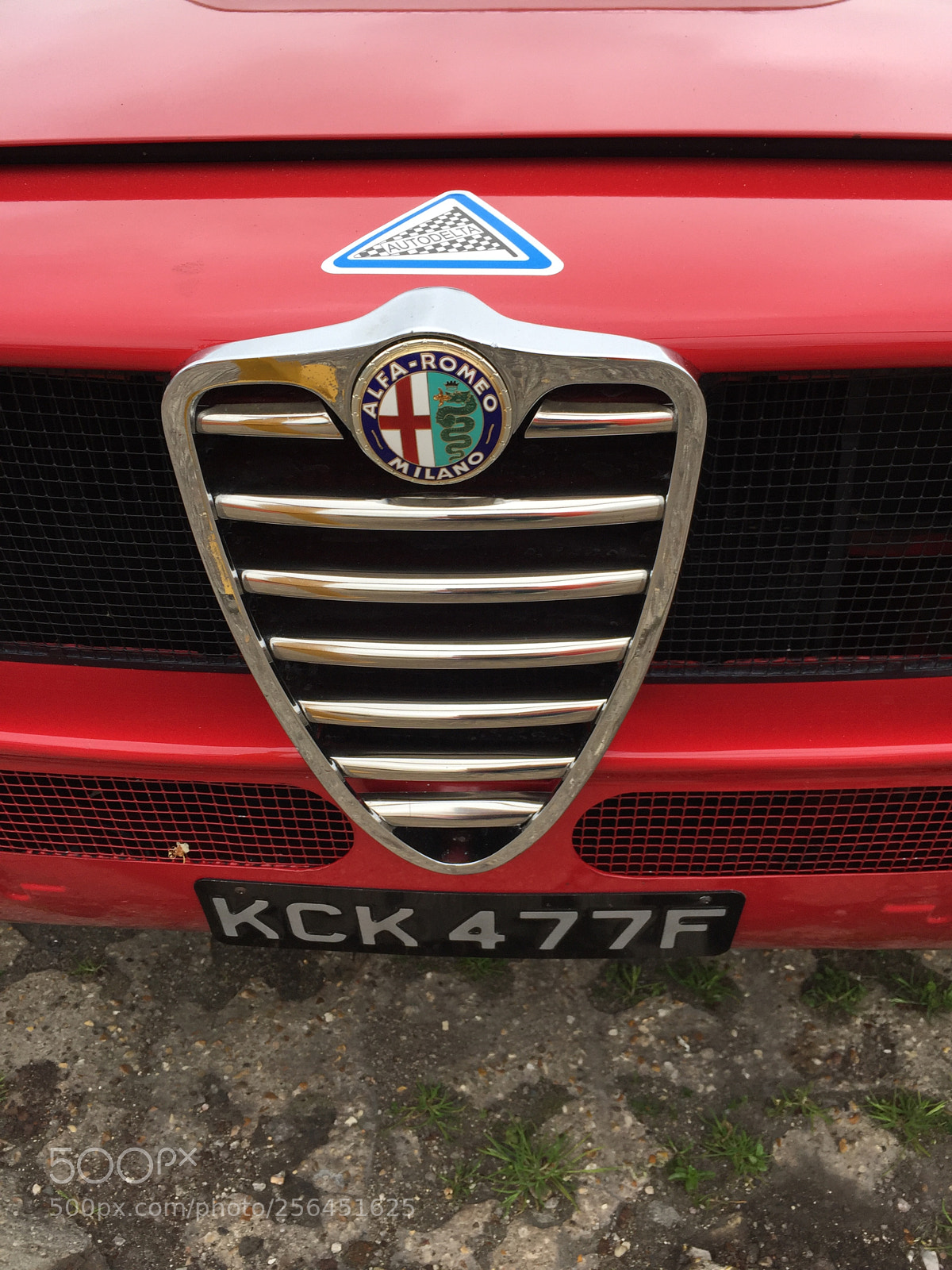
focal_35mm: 29
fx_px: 1063
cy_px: 635
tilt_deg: -29.1
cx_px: 476
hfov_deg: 48.2
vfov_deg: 61.7
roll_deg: -2.0
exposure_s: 1/257
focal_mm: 4.15
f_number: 2.2
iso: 32
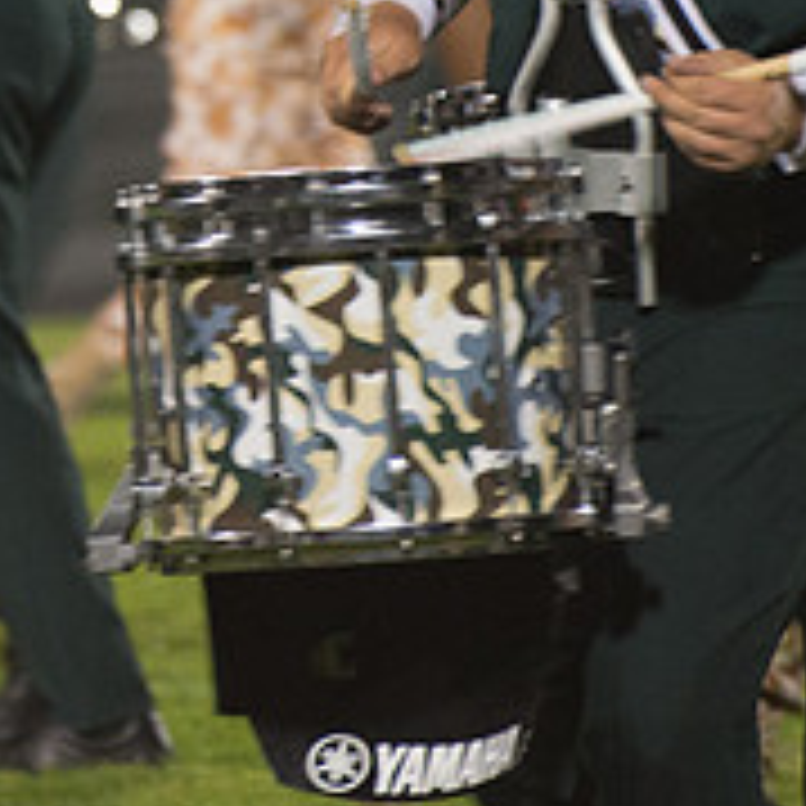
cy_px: -189
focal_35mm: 674
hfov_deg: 2.6
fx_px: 17755
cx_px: -147
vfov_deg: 2.6
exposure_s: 1/160
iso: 3200
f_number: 5
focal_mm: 180
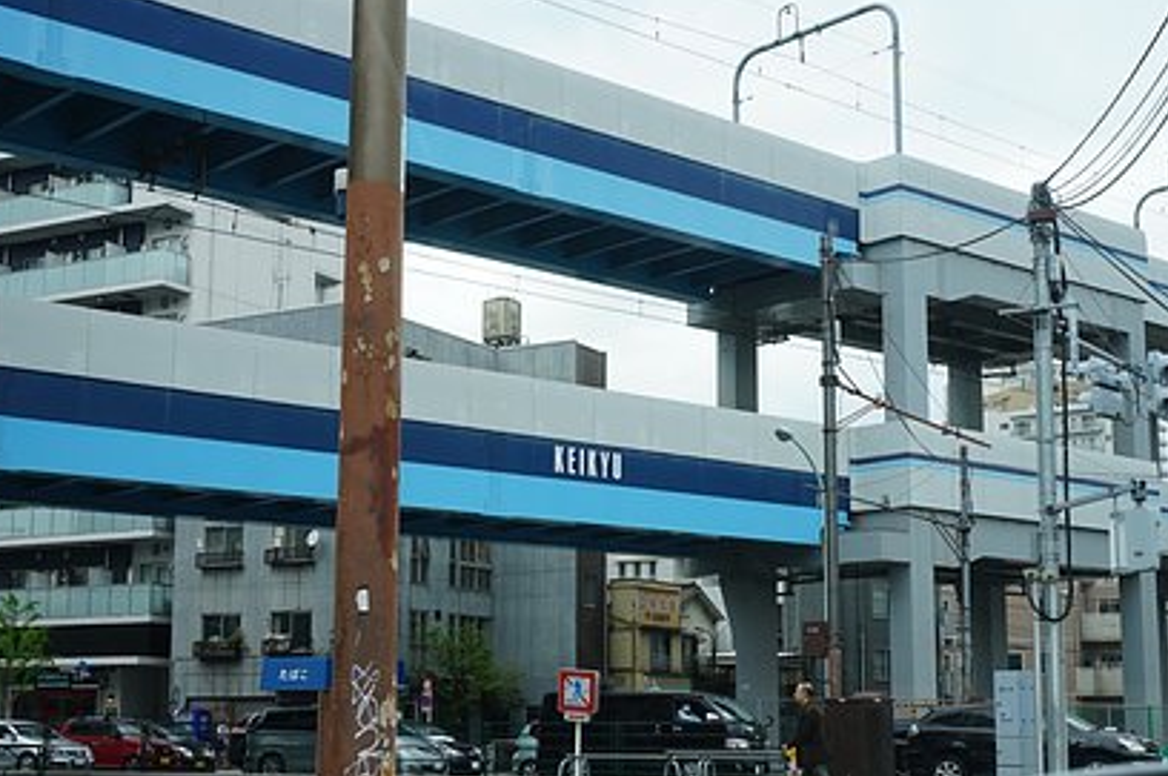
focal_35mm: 54
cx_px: 598
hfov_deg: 36.9
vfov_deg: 25.0
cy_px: 450
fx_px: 1750
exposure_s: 1/100
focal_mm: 29
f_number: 9
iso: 100
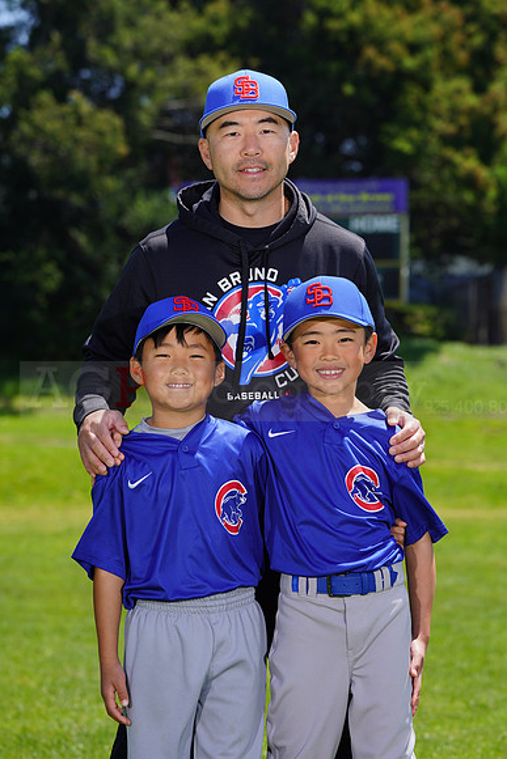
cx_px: 254
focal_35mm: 175
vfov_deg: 11.7
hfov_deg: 7.9
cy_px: 380
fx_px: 3694
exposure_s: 1/250
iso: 100
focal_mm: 175
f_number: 8
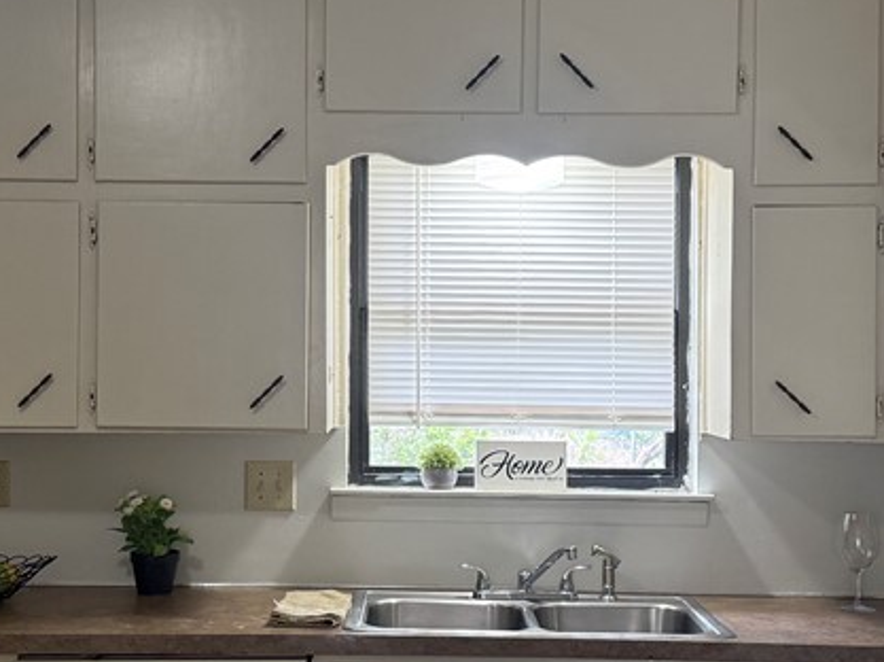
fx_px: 1505
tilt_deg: -0.7
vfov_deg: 24.8
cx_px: 401
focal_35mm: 59
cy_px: 359
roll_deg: -0.7
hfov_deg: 32.7
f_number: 1.78
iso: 200
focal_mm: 6.76
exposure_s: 1/120
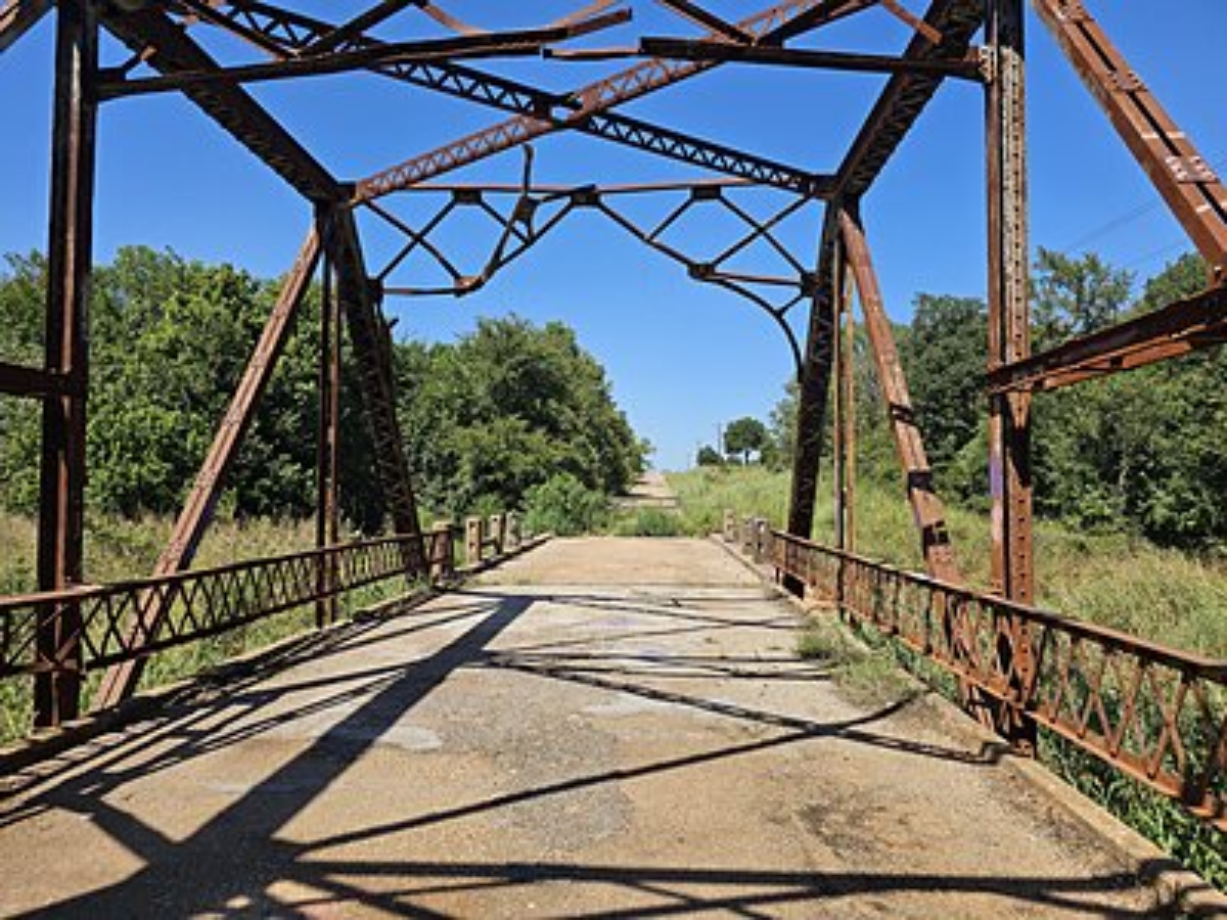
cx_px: 614
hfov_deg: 73.9
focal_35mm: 23
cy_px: 460
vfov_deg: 58.9
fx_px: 815
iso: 10
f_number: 1.7
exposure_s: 1/666
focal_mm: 6.3
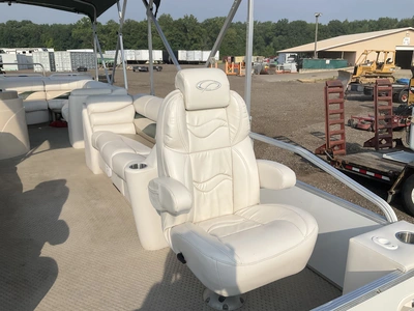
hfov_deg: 61.7
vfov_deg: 48.2
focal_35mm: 29
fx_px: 347
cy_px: 156
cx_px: 207
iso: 25
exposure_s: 1/3322
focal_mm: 3
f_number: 1.8
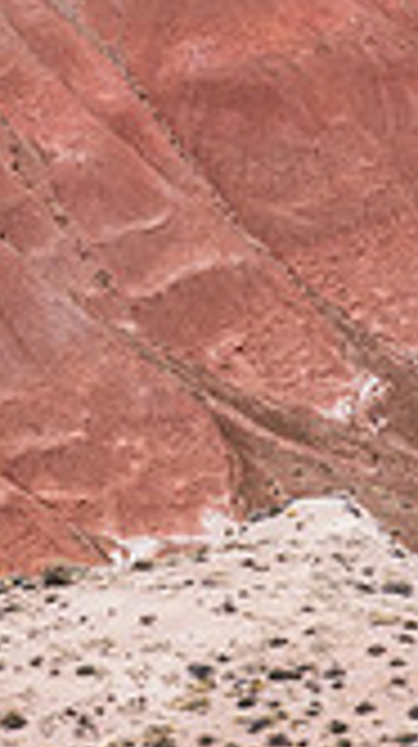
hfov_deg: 4.6
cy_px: 601
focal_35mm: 256
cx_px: -652
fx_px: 5060
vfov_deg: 8.4
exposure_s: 1/200
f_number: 16
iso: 640
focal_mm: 70
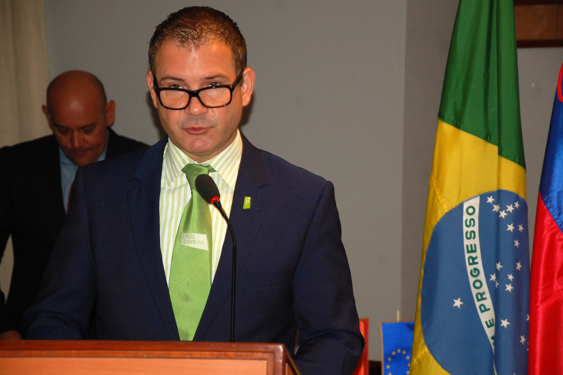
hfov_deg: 17.1
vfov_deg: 11.4
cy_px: 188
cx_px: 282
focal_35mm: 120
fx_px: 1875
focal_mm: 80
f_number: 5.6
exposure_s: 1/60
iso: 400
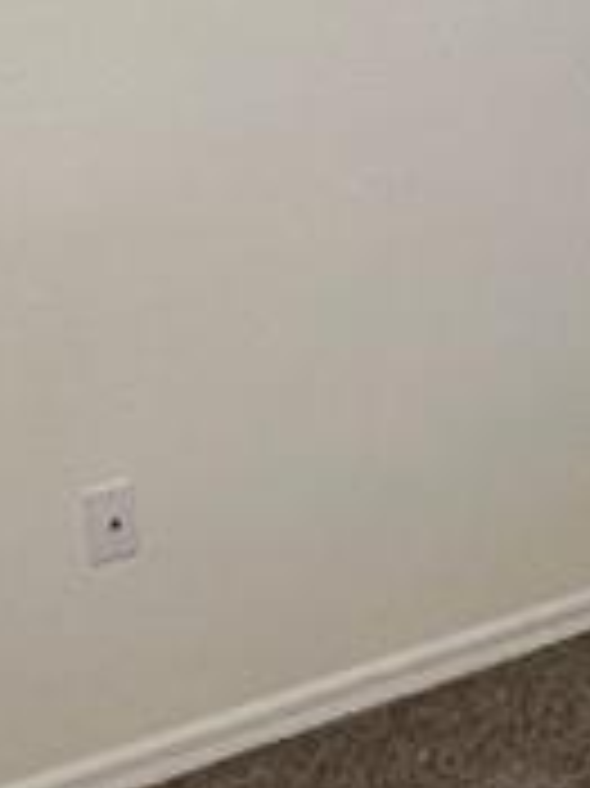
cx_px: 1081
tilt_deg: -9.7
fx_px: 2025
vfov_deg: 21.6
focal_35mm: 89
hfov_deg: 14.5
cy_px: 95
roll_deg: -2.4
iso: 200
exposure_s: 1/120
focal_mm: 1.57
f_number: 1.8
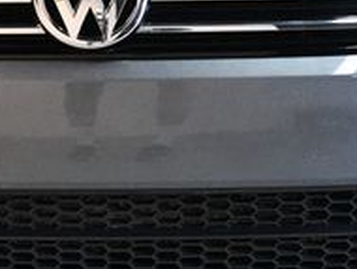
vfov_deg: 11.7
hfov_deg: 15.6
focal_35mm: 126
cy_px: 23
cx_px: 92
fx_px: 1301
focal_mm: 26
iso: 2000
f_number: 3.8
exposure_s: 1/125
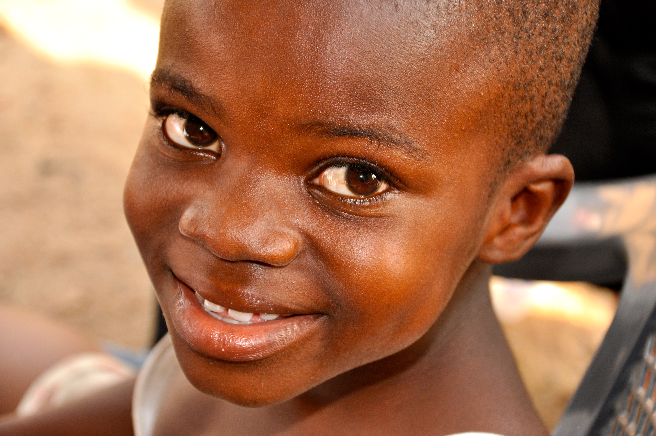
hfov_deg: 23.4
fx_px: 1583
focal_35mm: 87
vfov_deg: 15.7
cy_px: 218
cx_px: 328
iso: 400
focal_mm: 58
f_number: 5
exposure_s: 1/125
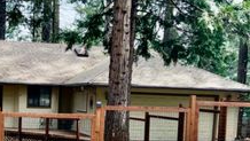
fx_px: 431
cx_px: 42
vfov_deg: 18.3
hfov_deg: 31.3
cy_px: 120
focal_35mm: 65
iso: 50
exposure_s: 1/780
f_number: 1.5
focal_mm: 5.7
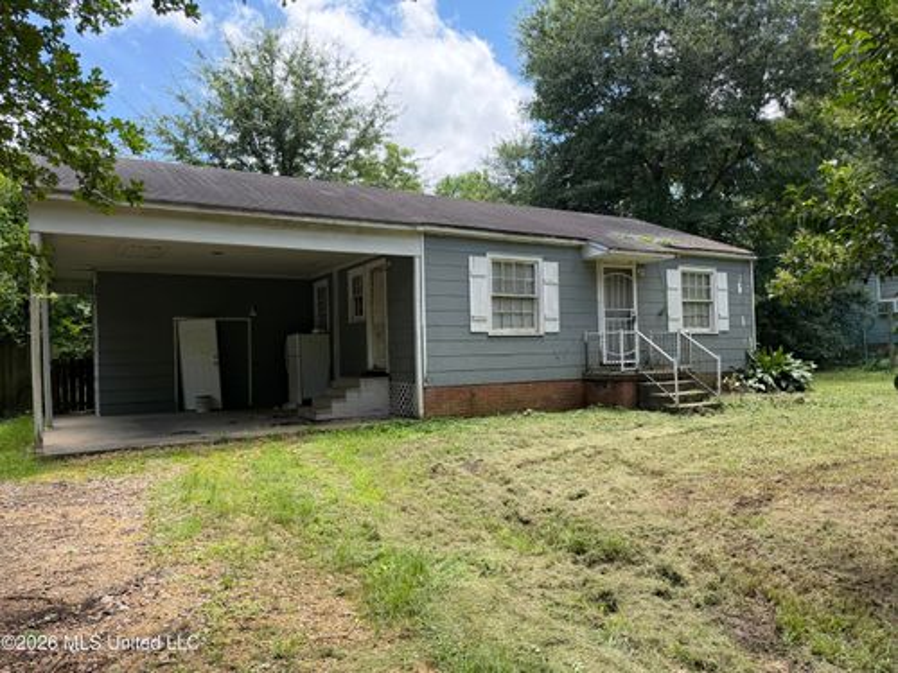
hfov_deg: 71.6
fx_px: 623
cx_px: 449
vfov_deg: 56.8
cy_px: 336
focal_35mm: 24
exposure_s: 1/1385
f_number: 1.78
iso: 100
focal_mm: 6.76
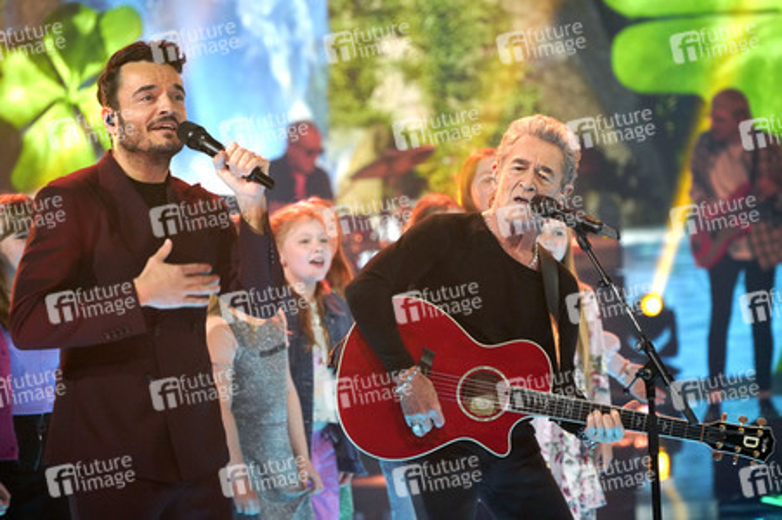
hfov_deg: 10.3
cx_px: 391
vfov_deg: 6.9
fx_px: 4341
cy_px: 260
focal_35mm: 200
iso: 3200
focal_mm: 200
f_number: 5.6
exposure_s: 1/160
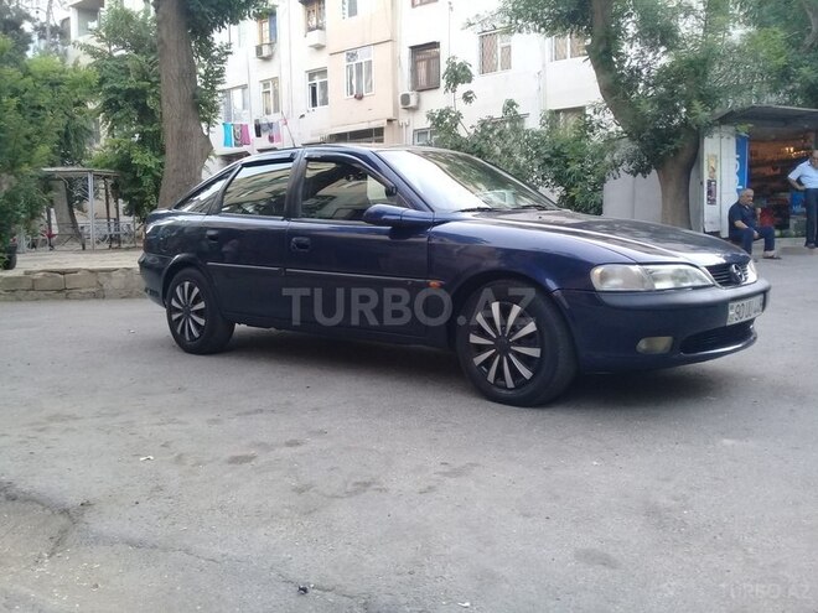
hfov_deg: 58.4
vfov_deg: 45.4
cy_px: 306
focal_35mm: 31
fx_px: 733
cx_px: 409
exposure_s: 1/50
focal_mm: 3.3
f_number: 2.2
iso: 80
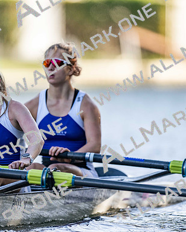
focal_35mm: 849
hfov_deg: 1.8
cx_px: 49
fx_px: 5842
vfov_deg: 2.3
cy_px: 116
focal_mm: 600
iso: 640
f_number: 4
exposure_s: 1/2500
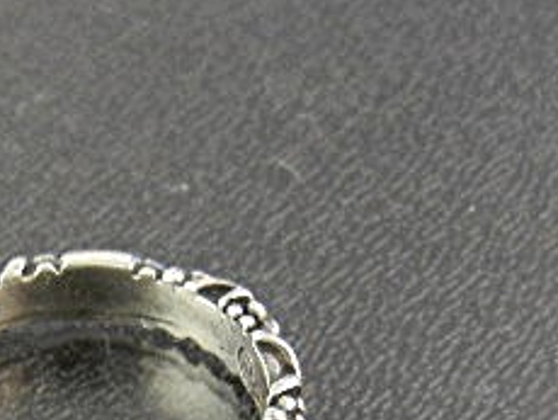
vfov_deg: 9.0
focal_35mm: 164
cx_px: 15
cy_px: 483
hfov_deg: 11.9
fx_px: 2646
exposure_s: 1/22.4
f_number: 4
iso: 400
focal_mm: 10.6
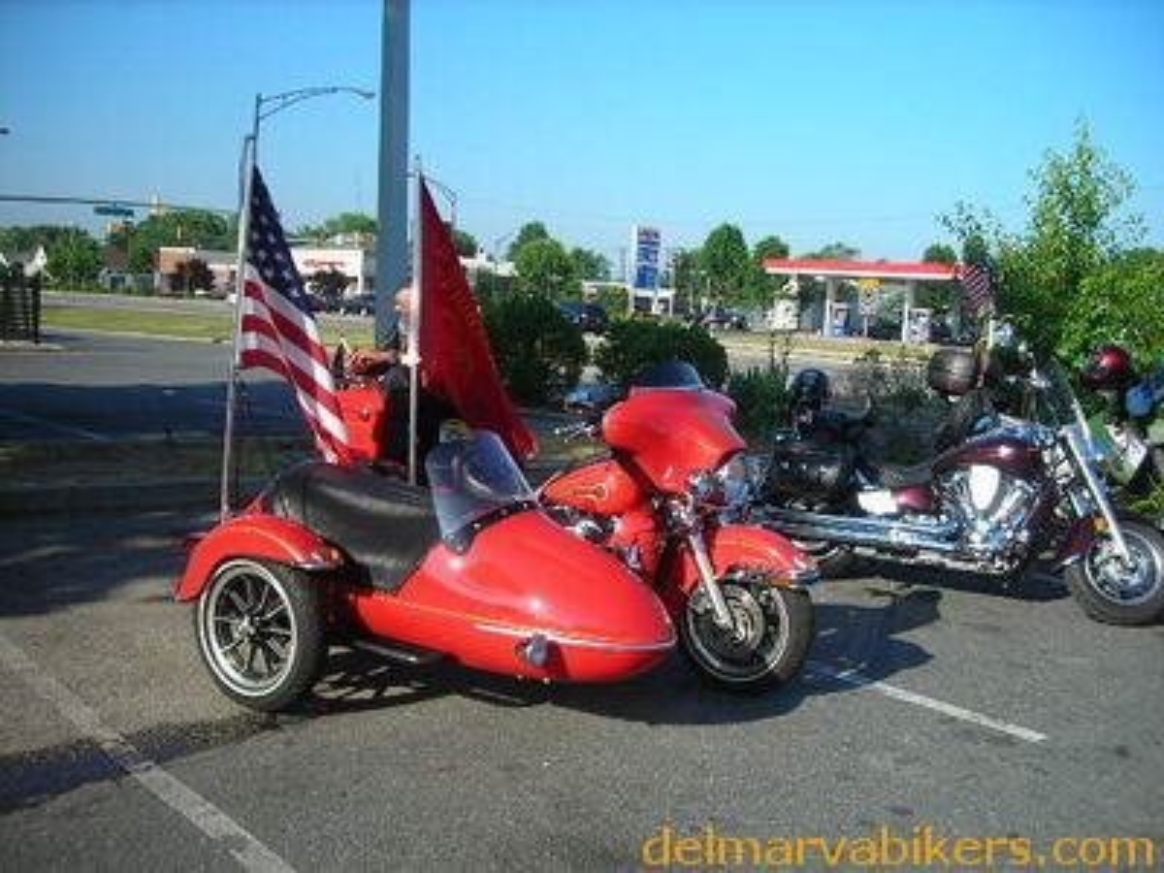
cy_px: 436
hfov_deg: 49.0
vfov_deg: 37.7
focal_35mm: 38
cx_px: 582
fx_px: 1278
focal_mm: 6.3
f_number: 3.2
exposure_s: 1/410
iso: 50
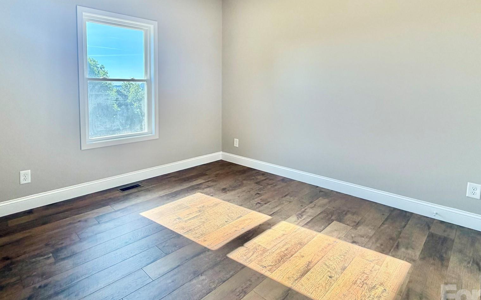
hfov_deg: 84.8
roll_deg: +0.1
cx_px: 218
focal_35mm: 20
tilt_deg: -3.5
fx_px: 262
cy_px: 104
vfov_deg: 58.5
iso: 50
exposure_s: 1/120
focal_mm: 2.22
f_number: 2.2
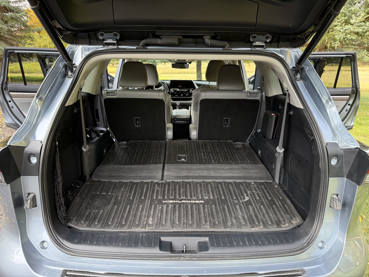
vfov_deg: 56.8
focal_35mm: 24
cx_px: 184
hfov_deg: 71.6
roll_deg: -1.0
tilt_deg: -16.4
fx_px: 256
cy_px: 138
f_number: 1.78
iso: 160
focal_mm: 6.76
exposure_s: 1/243
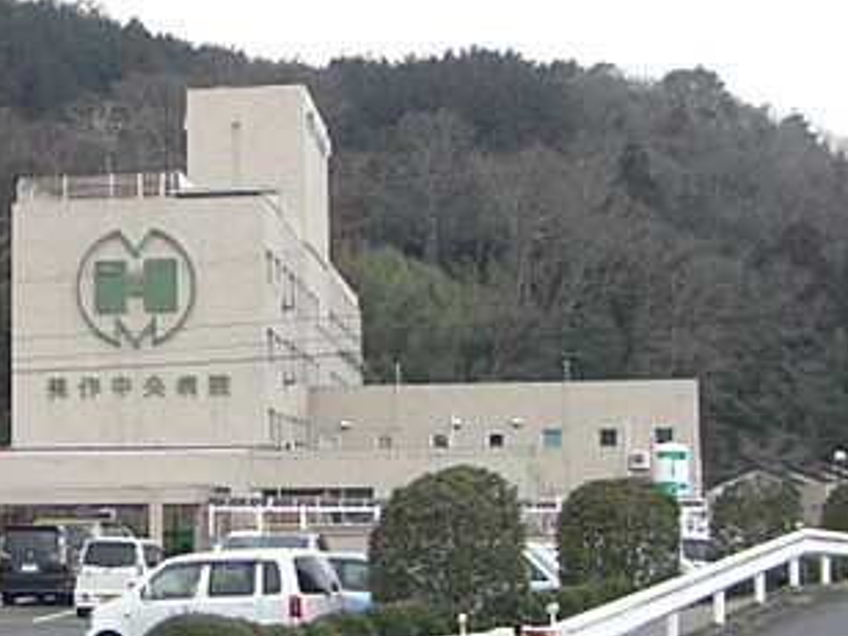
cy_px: 330
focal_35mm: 74
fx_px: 1813
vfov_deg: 19.9
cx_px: 110
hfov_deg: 25.6
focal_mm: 6.3
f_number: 3.4
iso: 200
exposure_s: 1/60
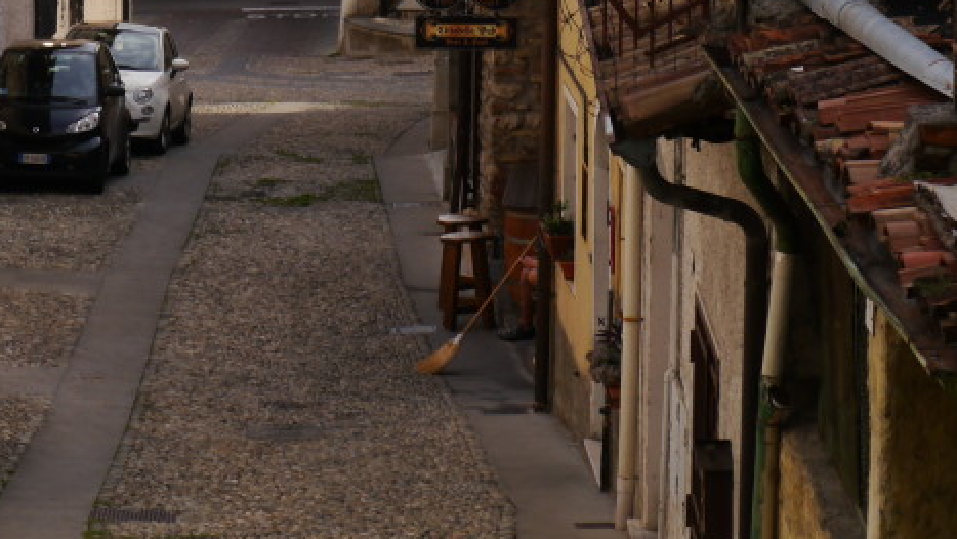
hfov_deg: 12.5
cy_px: -240
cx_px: 287
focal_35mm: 172
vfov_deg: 7.0
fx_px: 4366
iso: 160
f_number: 8
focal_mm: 36
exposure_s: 1/200
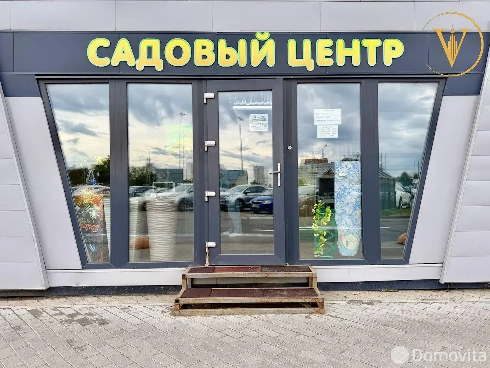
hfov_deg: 71.6
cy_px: 184
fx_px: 340
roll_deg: +0.0
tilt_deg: +0.7
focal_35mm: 24
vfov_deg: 56.8
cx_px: 245
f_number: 1.78
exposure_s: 1/750
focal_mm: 6.76
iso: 80
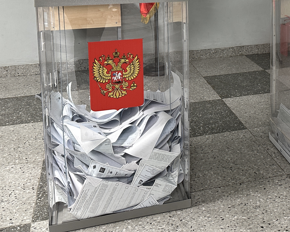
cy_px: 5
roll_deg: +0.1
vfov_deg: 27.6
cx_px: 252
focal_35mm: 52
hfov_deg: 34.3
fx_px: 446
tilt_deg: -8.1
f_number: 1.78
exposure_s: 1/50
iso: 160
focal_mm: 6.86
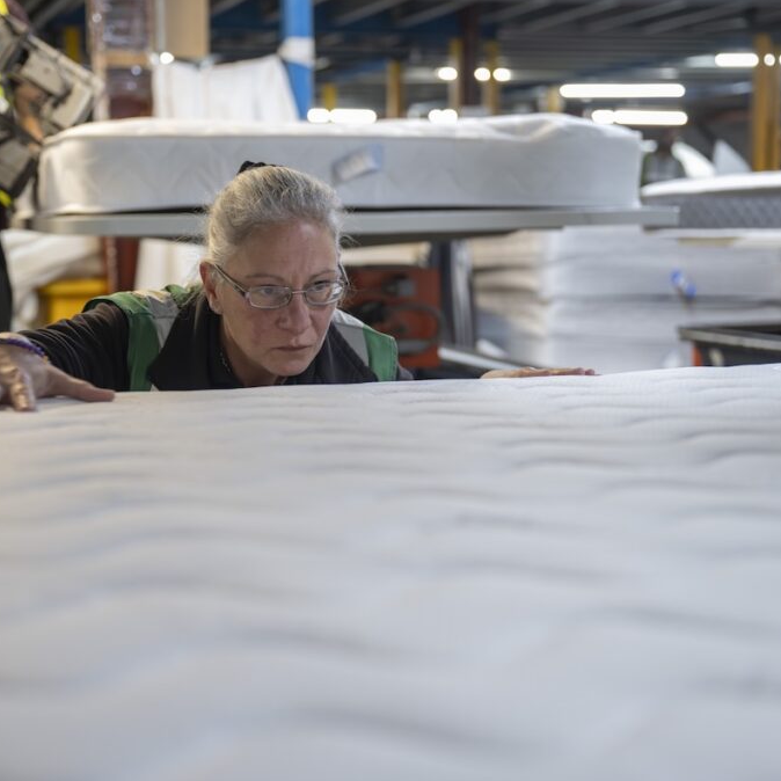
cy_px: 391
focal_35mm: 62
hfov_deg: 27.7
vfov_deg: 27.7
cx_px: 363
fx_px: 1583
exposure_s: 1/100
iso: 2000
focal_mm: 48
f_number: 2.8
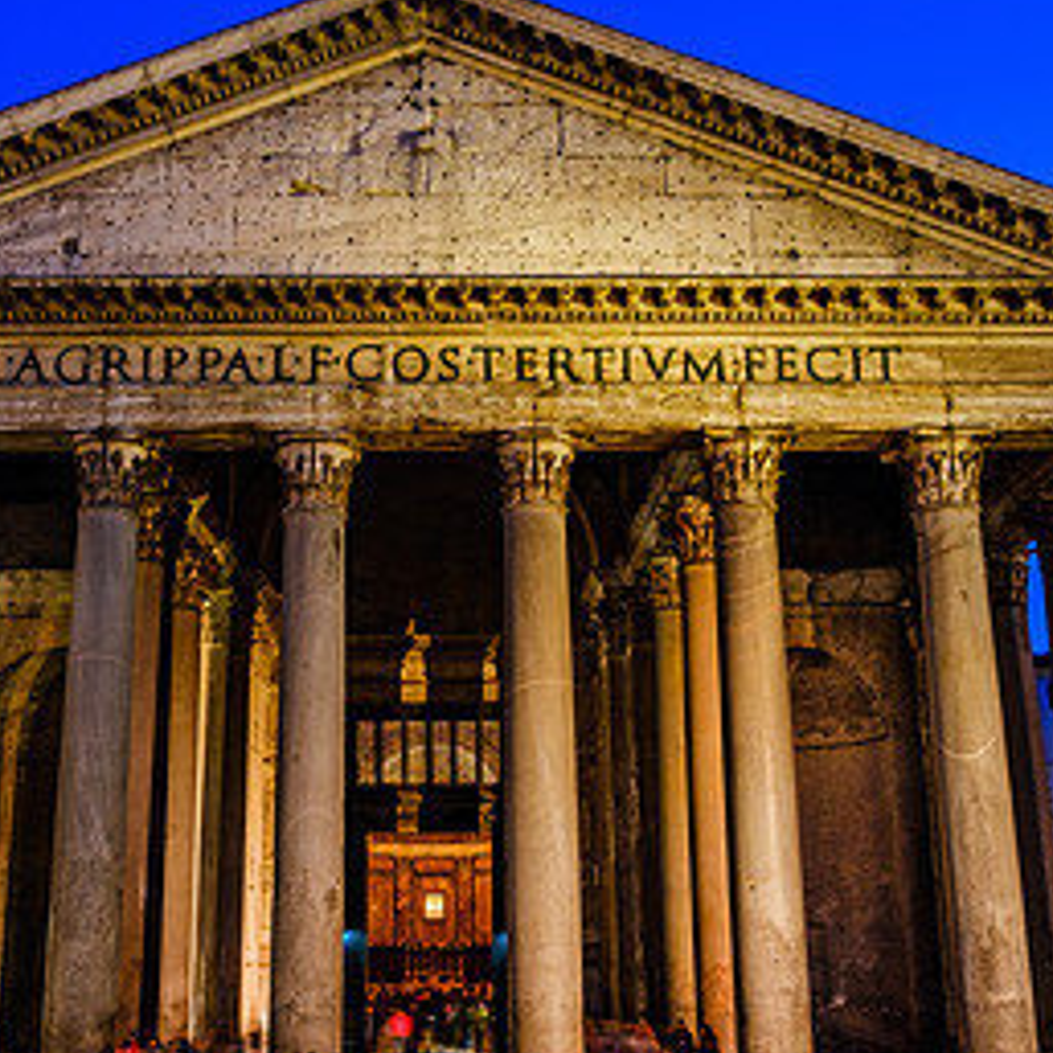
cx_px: 422
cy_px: 598
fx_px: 1377
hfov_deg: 41.7
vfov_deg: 41.8
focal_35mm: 40
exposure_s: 15
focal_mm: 13.2
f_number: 8
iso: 160
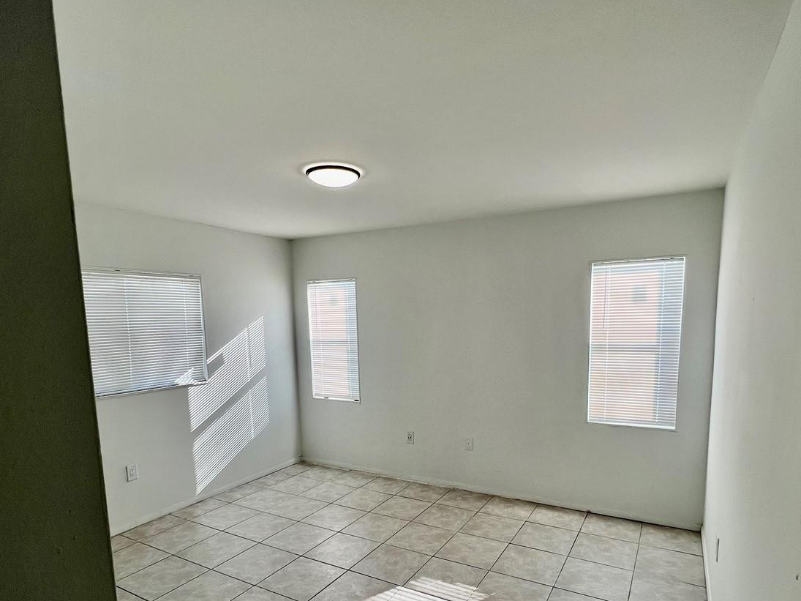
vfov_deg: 67.5
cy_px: 379
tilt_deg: -6.9
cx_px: 422
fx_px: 440
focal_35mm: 19
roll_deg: +0.9
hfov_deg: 84.6
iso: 32
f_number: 1.8
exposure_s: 1/177
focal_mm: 1.57
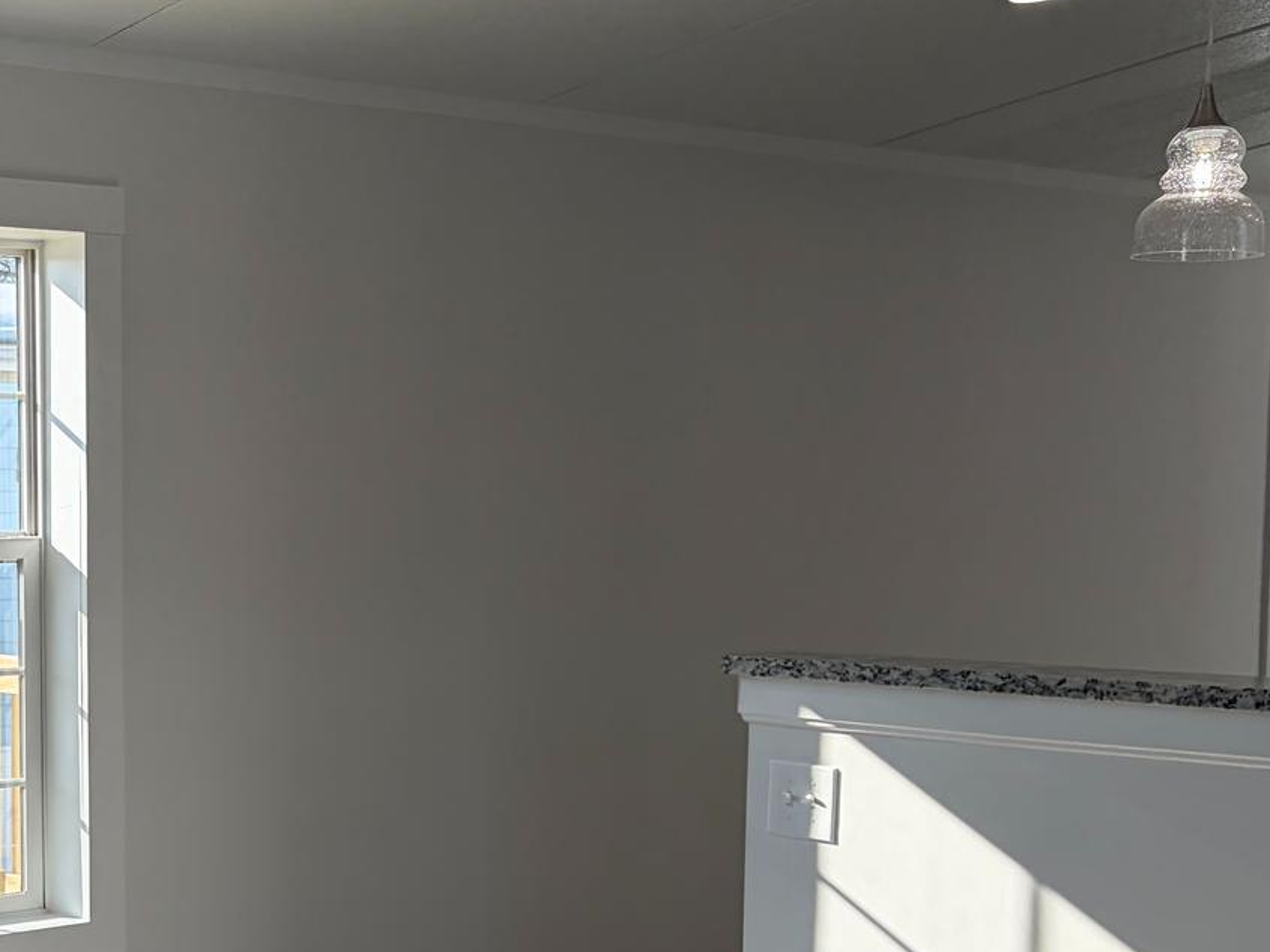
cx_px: 24
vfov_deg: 23.1
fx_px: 2312
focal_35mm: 63
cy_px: 683
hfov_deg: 28.9
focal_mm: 5.96
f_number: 1.6
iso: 64
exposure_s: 1/1032
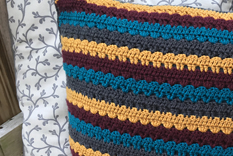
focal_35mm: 53
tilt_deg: -34.1
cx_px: 197
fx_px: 343
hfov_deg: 35.8
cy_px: 110
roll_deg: +1.2
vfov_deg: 25.3
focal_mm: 4.15
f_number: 2.2
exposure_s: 1/60
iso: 32
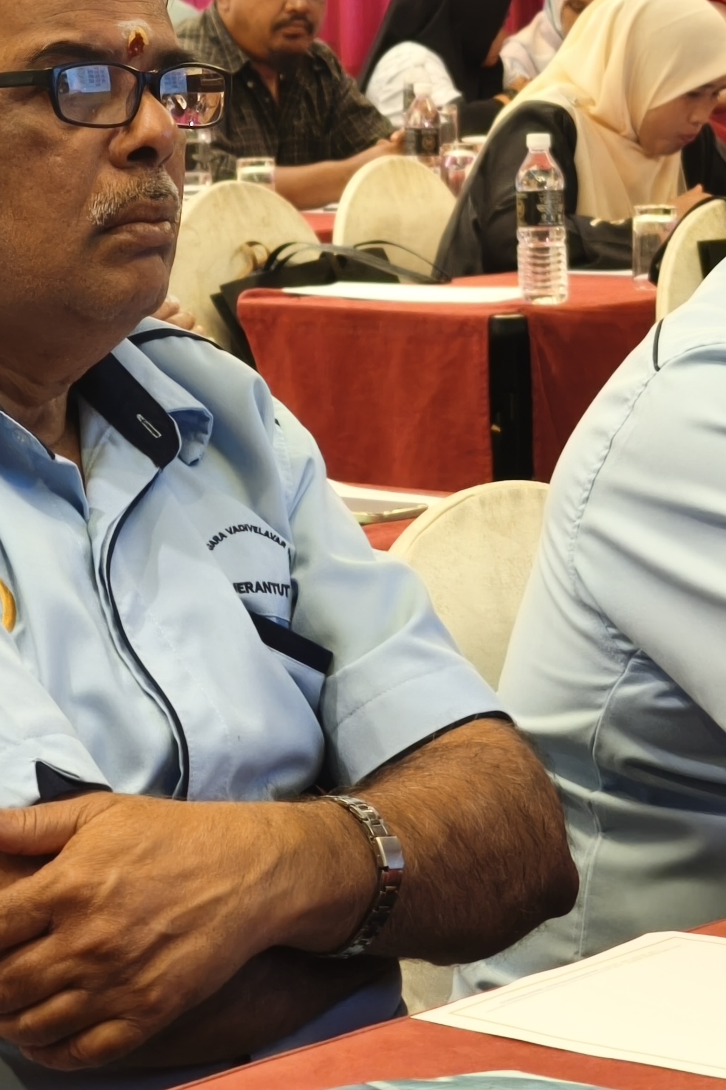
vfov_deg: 14.4
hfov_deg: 9.7
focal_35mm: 142
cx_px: 464
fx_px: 4296
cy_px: 329
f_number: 2
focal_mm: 8.8
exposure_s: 1/33.3
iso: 1600
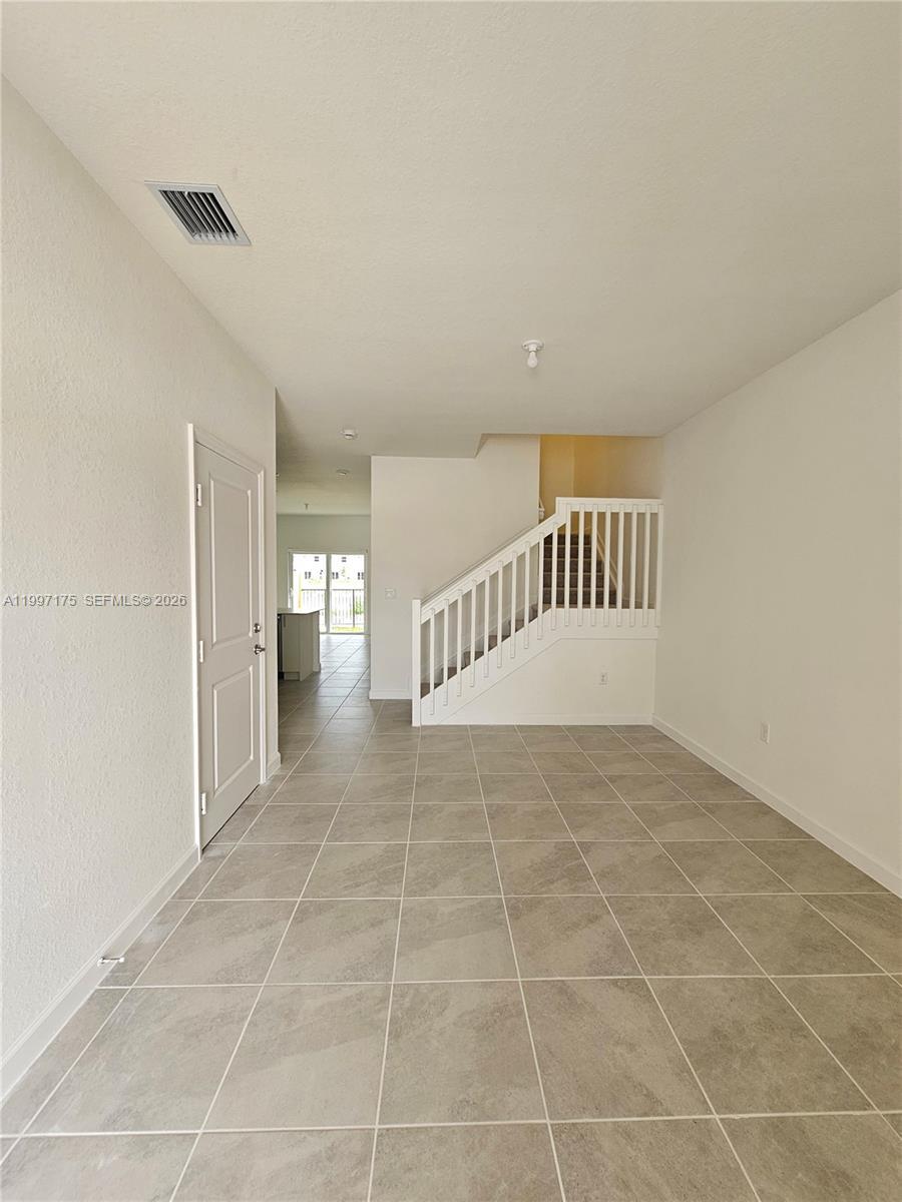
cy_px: 601
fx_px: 452
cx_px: 451
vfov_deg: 106.2
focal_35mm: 13
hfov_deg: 89.9
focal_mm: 2.2
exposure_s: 1/60
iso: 80
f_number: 2.2
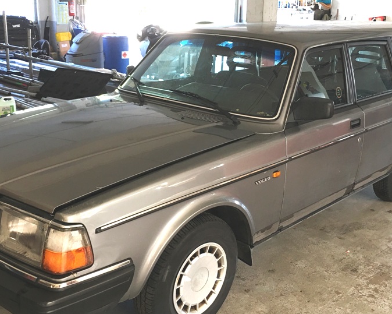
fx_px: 499
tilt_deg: -16.3
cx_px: 195
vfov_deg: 34.9
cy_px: 155
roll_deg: -1.8
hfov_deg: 42.9
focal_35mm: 43
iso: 40
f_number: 2.2
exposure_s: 1/17
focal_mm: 4.15
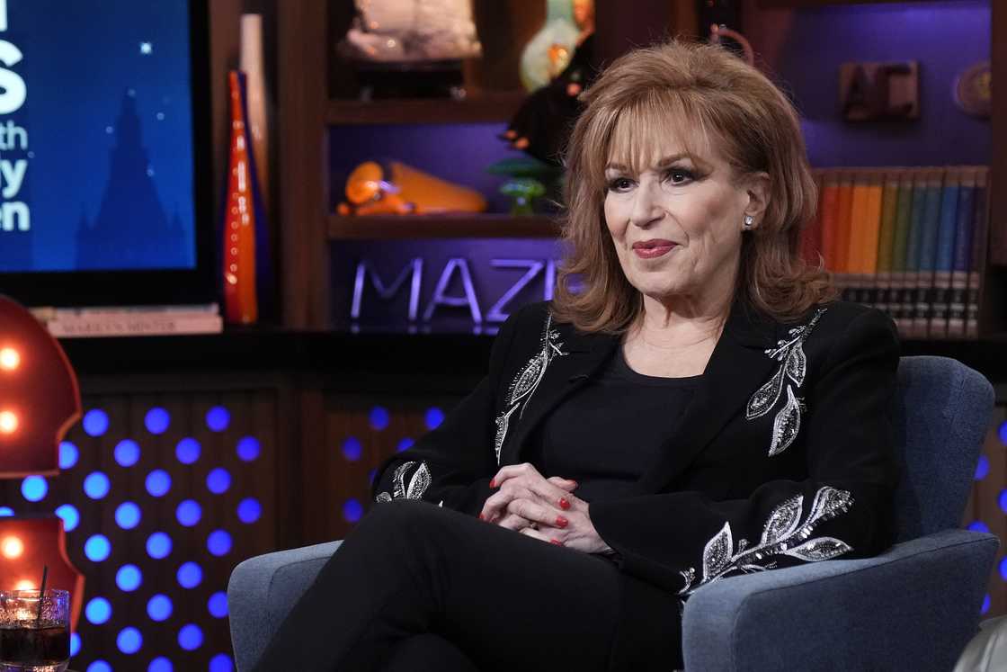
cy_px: 336
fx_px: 2937
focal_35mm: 105
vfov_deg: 13.0
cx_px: 504
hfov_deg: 19.5
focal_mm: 70
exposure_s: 1/160
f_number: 2.8
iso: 3200
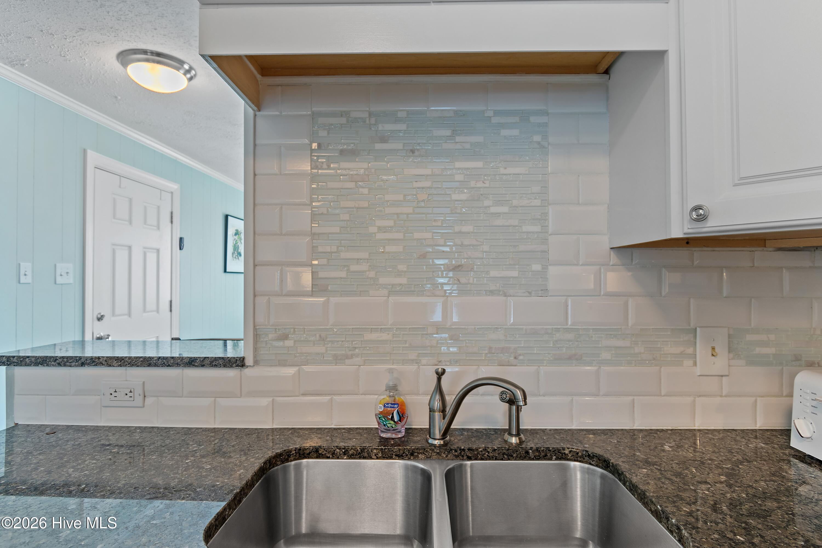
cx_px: 411
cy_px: 274
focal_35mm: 19
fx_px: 434
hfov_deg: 86.9
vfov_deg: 64.6
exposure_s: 1/2
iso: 100
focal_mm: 13
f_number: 4.8
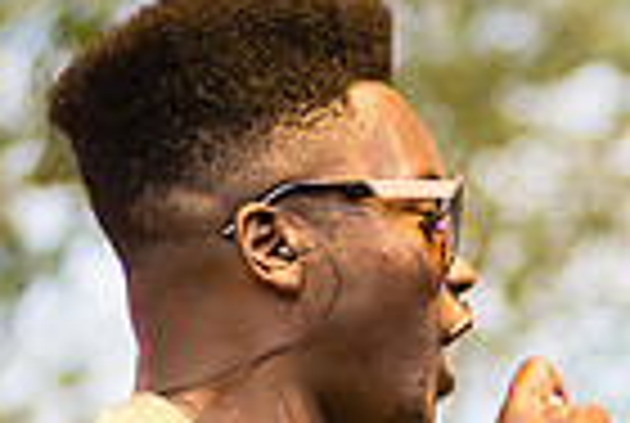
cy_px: 758
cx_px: 932
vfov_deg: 4.1
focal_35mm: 331
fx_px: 5805
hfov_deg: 6.1
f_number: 3.2
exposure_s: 1/320
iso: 640
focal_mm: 80
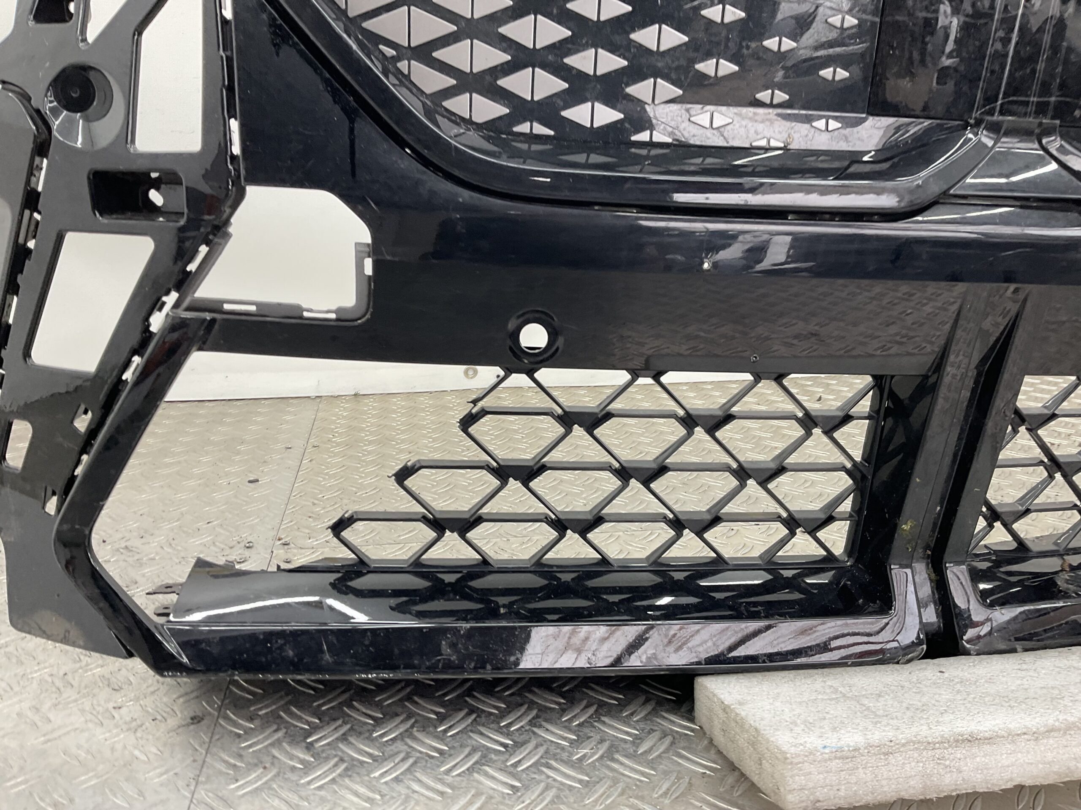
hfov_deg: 61.7
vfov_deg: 48.2
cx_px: 540
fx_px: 906
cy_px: 405
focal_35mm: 29
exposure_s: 1/60
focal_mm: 3
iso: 40
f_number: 1.8
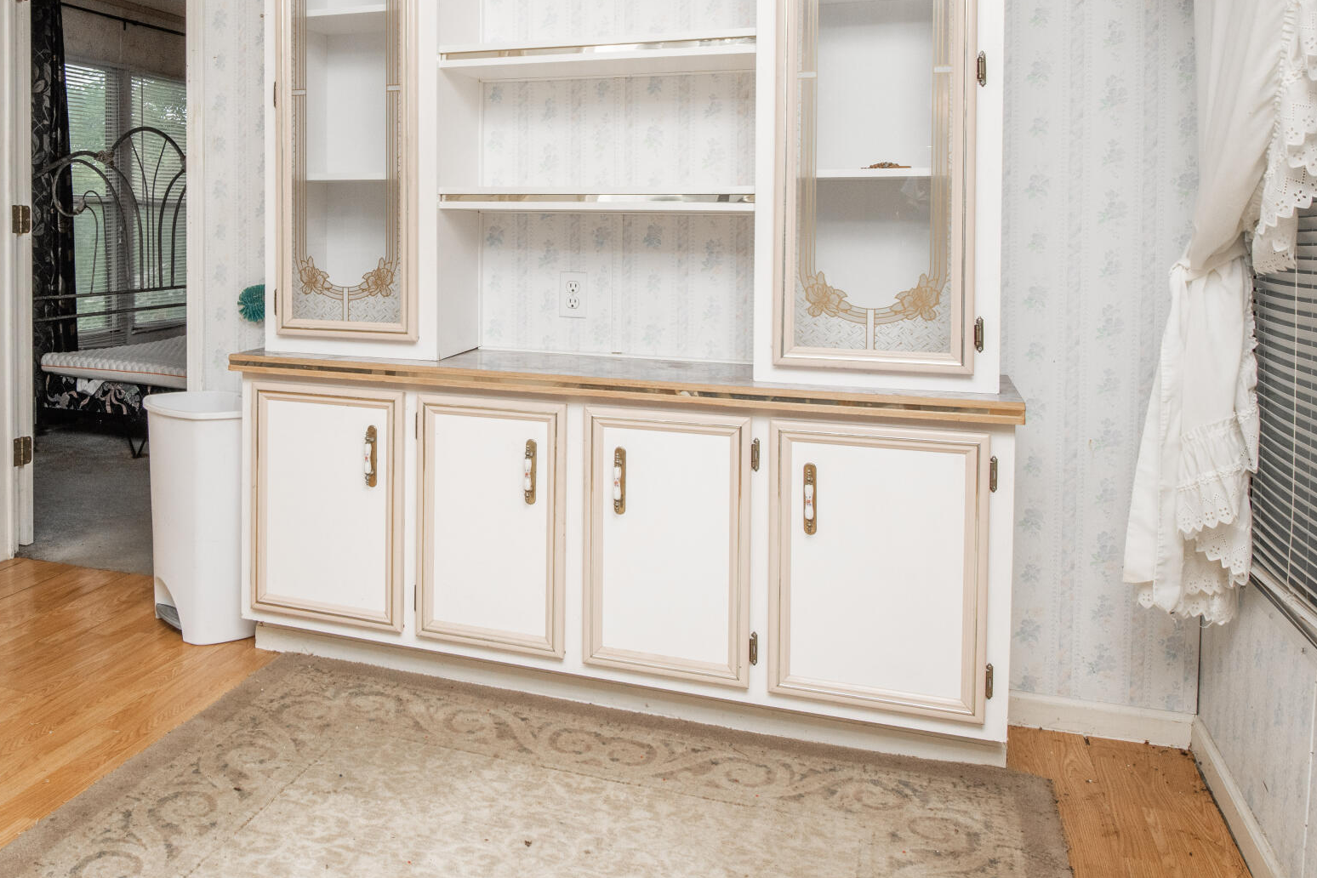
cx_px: 372
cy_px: 247
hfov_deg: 58.0
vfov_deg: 41.4
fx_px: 1134
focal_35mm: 31
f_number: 9
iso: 400
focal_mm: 16
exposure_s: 1/250
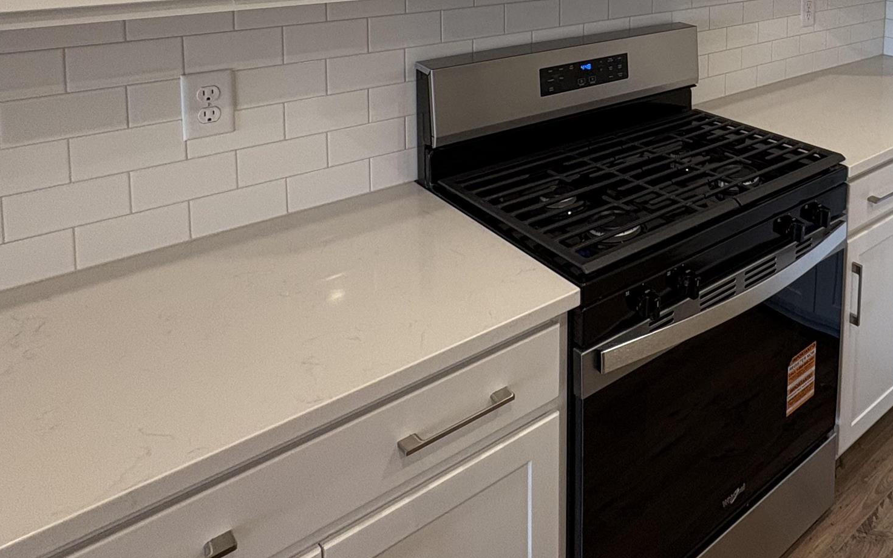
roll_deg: -1.5
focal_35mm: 31
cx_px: 792
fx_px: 754
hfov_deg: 54.0
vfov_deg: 35.4
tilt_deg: -4.4
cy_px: -39
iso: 160
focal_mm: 2.22
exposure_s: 1/120
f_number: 2.2
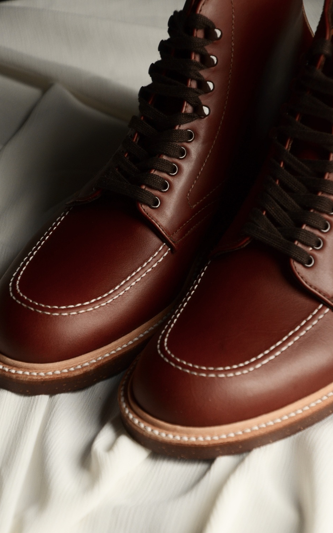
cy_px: 268
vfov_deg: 15.8
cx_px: 165
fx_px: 1916
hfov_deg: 9.9
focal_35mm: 132
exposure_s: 1/100
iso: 640
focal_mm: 86
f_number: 5.6
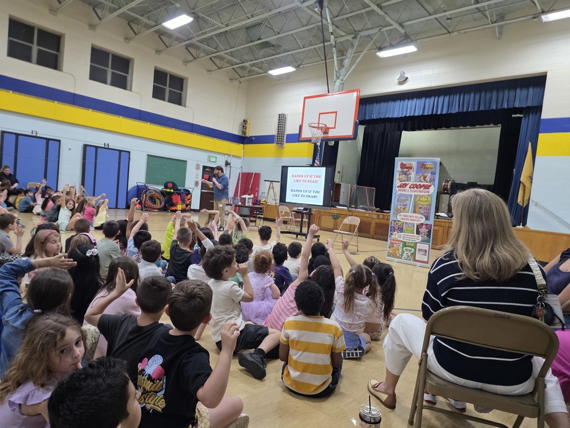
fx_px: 379
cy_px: 214
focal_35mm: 23
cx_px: 285
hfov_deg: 73.9
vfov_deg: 58.9
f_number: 1.7
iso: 640
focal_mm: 6.25
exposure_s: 1/120
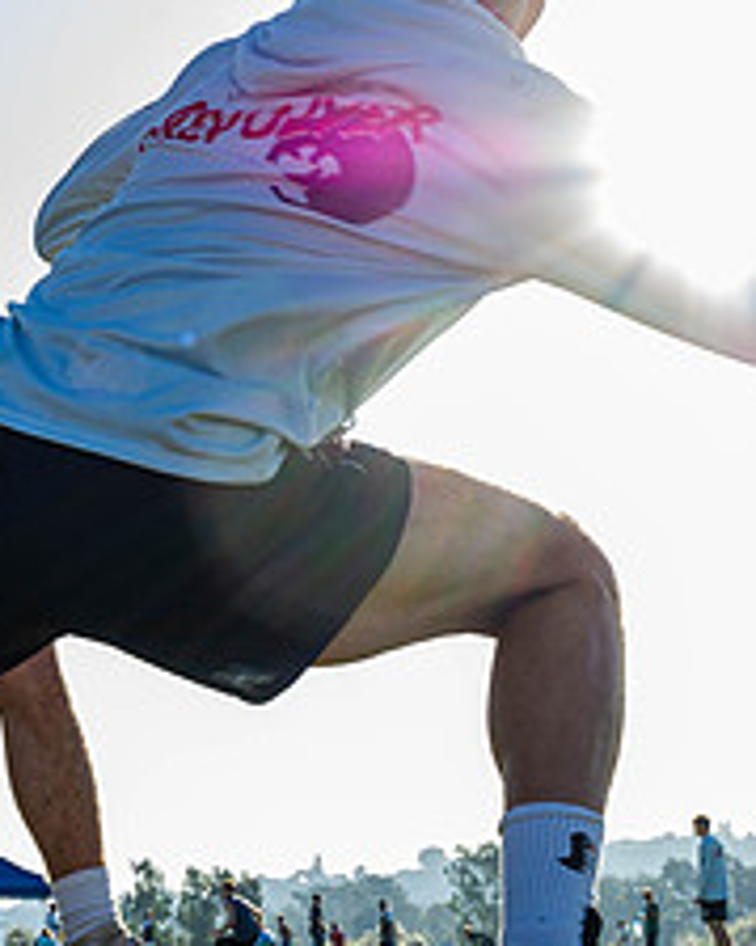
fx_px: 2379
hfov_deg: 17.4
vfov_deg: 22.5
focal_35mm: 85
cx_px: -89
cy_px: 410
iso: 800
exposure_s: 1/320
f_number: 11
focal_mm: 35
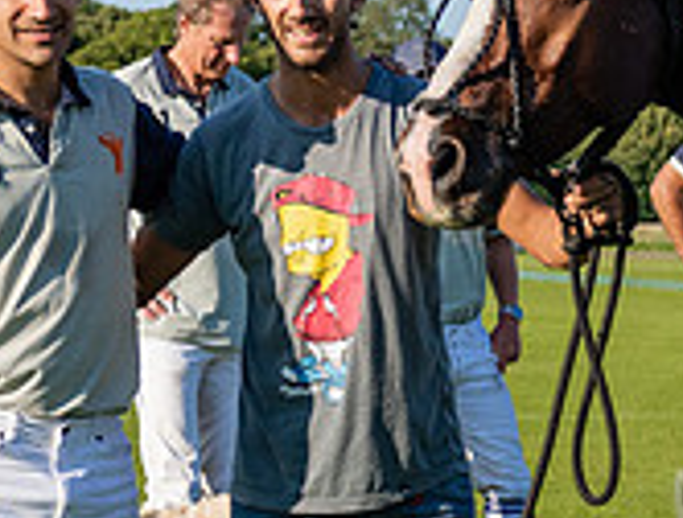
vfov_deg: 7.7
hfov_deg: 9.8
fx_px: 3864
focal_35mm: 195
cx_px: 1070
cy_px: 446
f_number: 4
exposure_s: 1/4000
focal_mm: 44
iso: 400
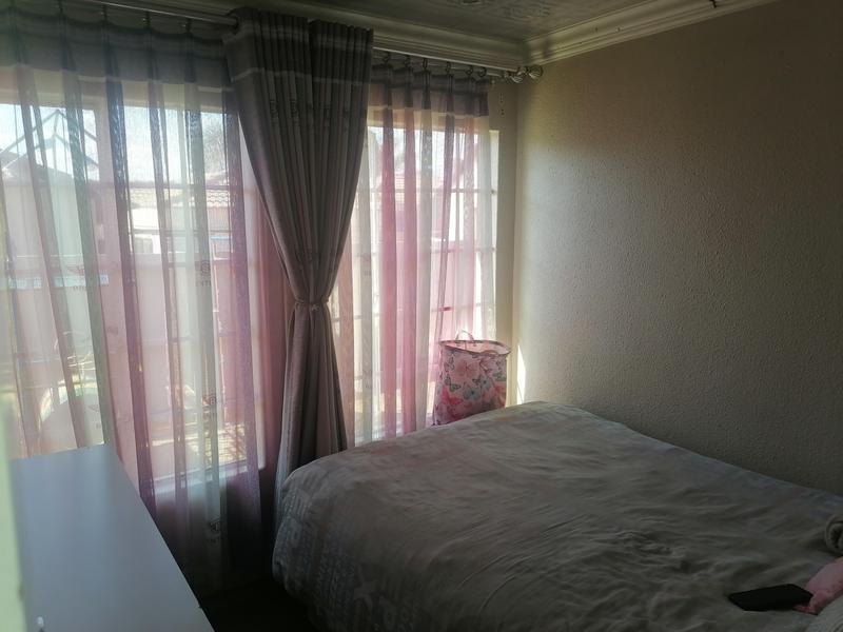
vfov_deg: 53.1
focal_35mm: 26
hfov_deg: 67.3
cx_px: 422
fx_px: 633
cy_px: 316
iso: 50
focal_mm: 5.3
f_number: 1.8
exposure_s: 1/101
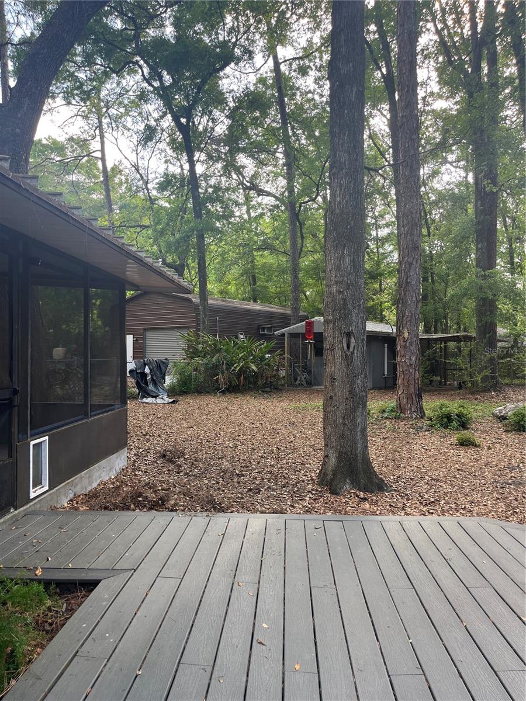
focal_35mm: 26
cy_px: 350
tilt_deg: +0.2
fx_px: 527
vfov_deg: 67.3
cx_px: 263
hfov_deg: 53.1
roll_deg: +0.6
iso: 50
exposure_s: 1/188
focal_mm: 5.1
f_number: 1.6
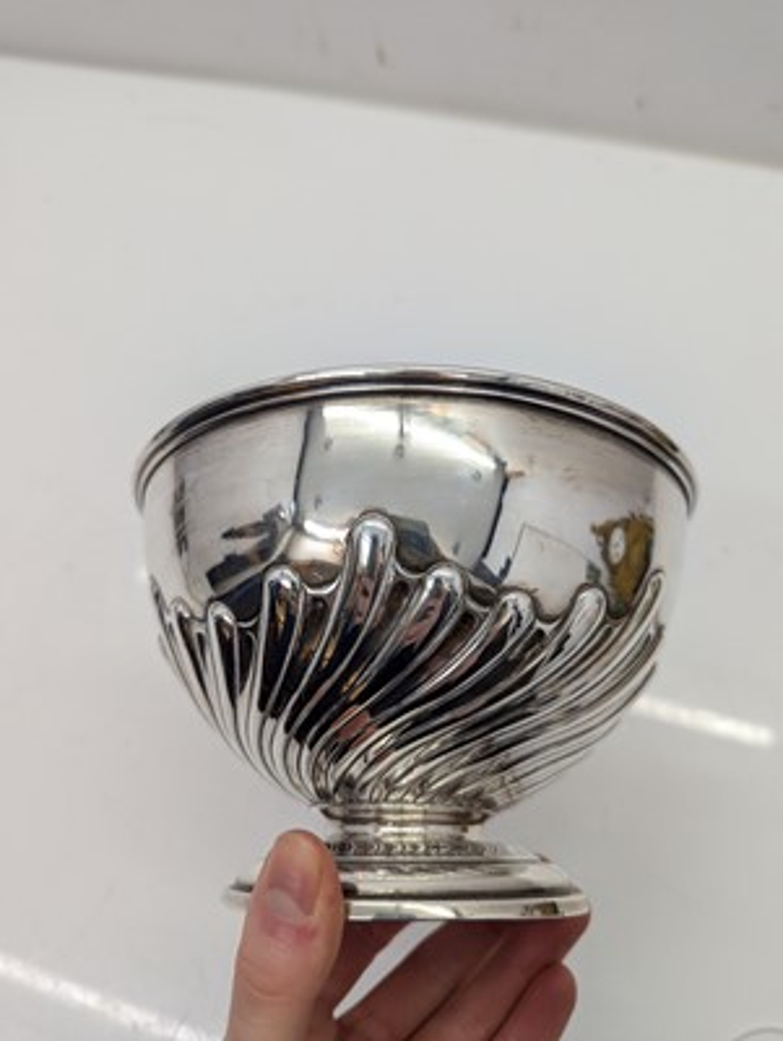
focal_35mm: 24
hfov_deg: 56.9
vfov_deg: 71.5
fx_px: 722
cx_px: 392
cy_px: 520
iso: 52
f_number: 1.85
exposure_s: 1/95.7
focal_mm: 6.81
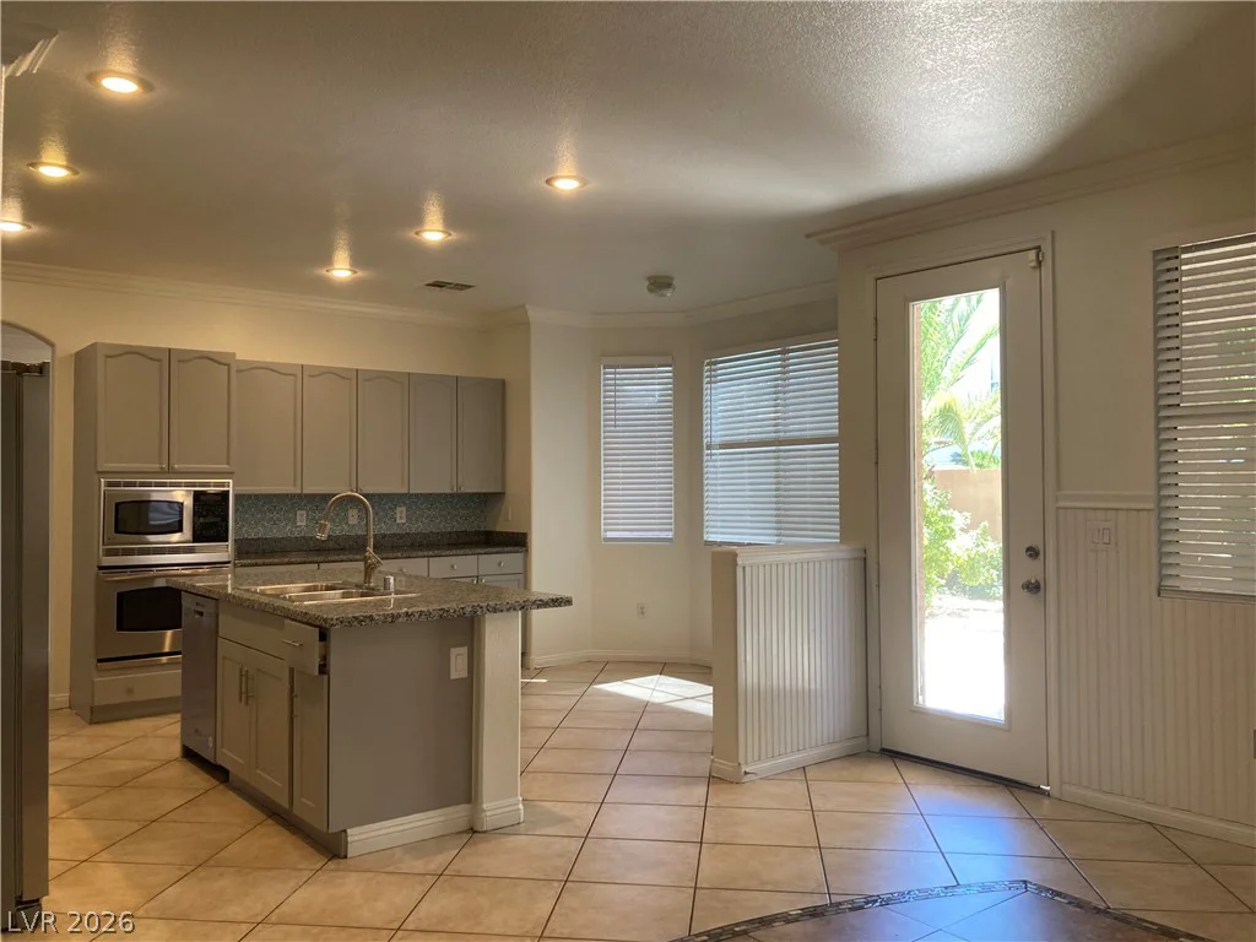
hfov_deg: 63.4
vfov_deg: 49.7
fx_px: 1016
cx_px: 628
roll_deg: -0.1
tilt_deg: +3.0
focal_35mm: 28
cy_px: 471
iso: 50
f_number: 1.8
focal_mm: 3.99
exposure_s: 1/60
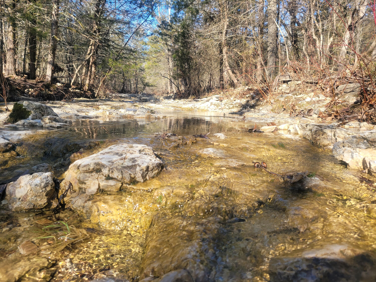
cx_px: 188
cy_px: 141
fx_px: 282
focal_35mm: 26
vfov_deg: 53.1
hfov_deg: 67.3
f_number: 1.8
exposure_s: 1/585
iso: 40
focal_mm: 5.4
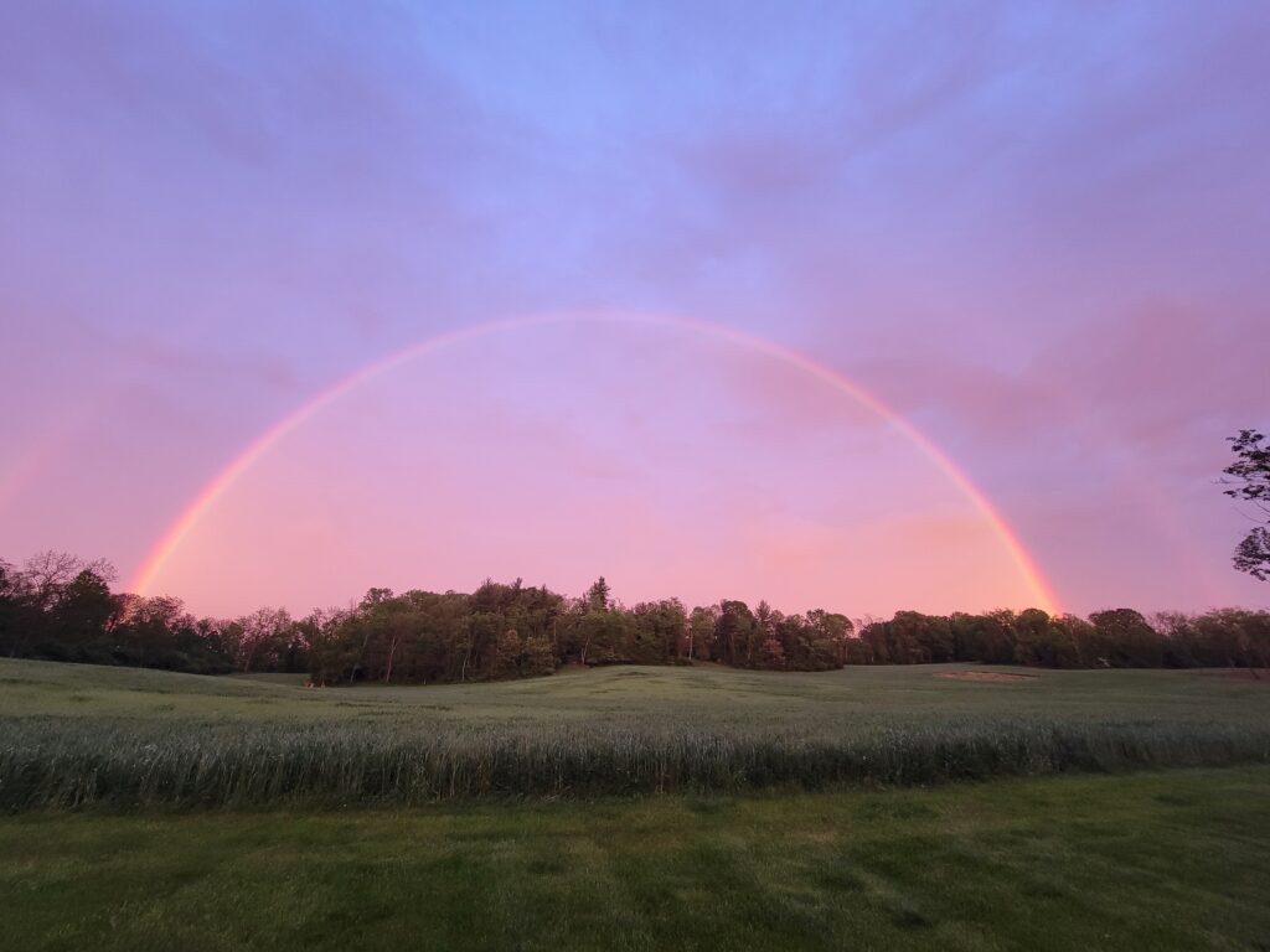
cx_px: 635
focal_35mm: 13
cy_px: 476
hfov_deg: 106.2
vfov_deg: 89.9
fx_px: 477
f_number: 2.2
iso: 200
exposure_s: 1/60
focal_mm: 2.2
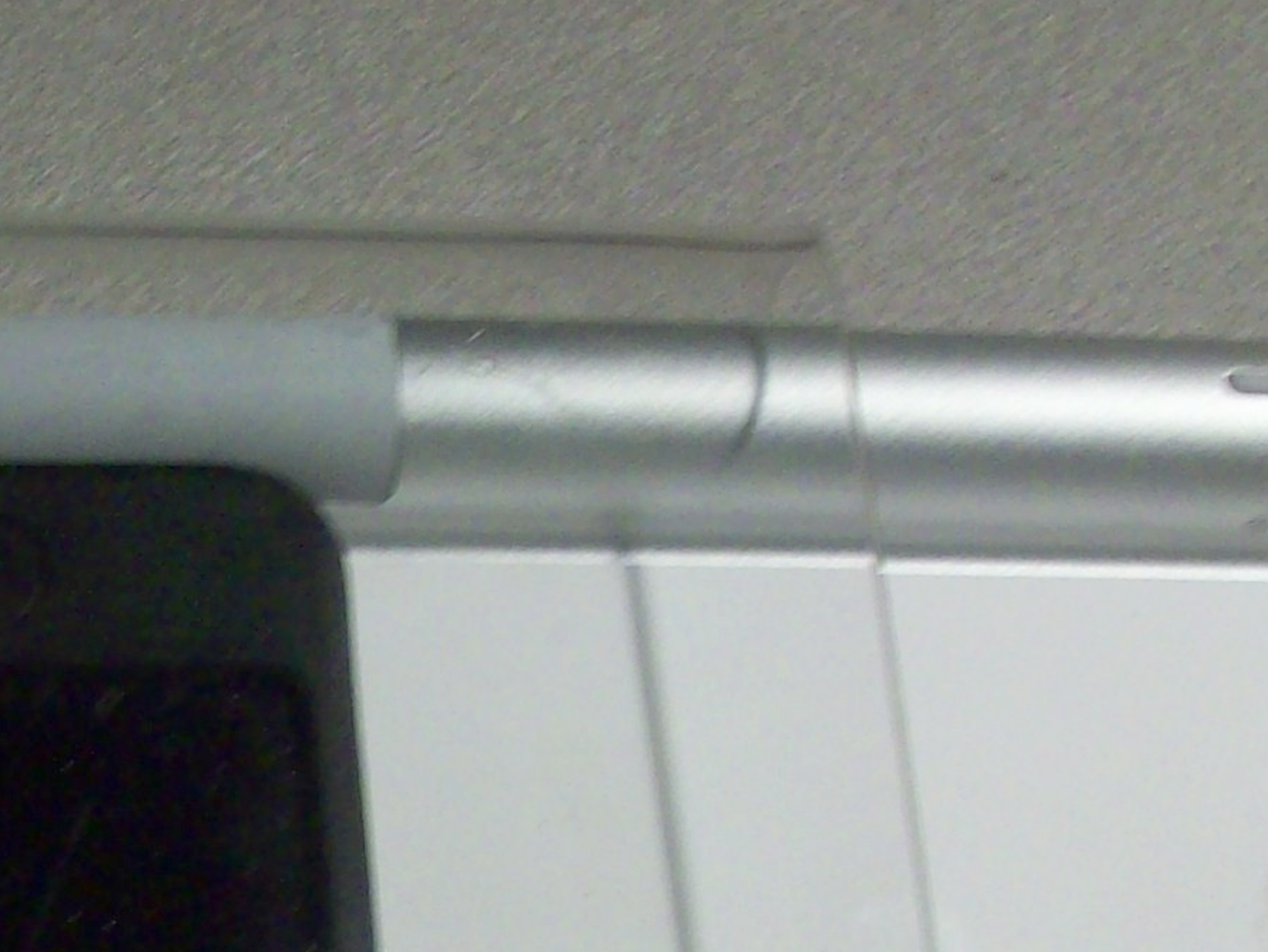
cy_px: 1113
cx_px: 110
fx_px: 3627
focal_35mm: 99
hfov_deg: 19.4
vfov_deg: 14.5
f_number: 2.8
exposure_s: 1/18.9
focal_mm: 5.7
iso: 160
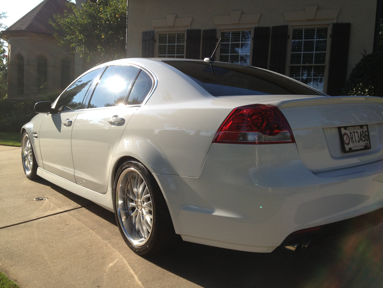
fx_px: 387
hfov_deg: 52.6
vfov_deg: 40.7
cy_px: 144
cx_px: 192
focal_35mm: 35
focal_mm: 4.28
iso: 50
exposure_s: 1/1104
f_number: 2.4
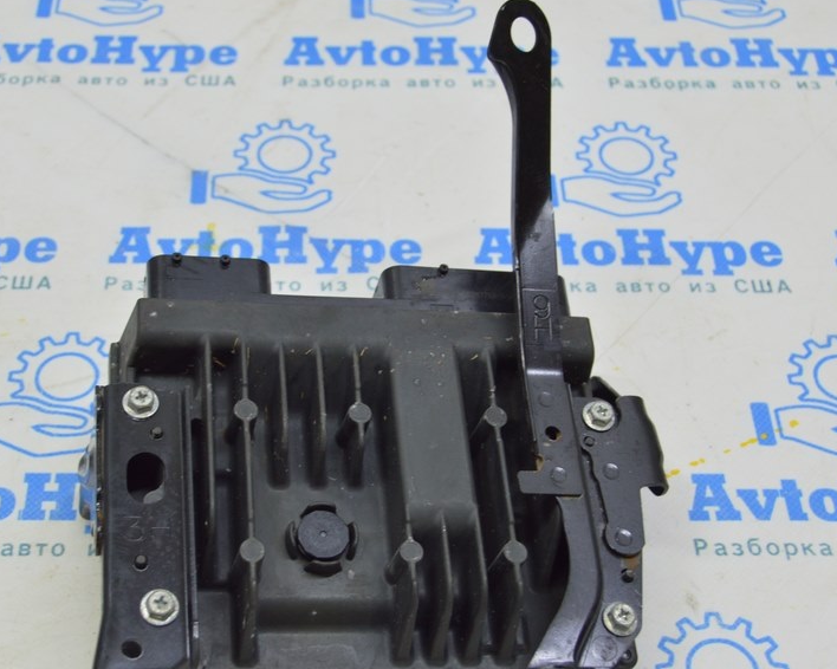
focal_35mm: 57
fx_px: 1412
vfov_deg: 26.7
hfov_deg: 33.0
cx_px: 355
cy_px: 372
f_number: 5.6
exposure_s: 1/25
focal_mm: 28
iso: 400
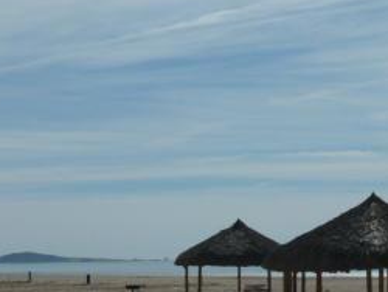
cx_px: 223
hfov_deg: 14.8
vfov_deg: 11.2
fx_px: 1492
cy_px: 180
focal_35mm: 133
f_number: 6.3
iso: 80
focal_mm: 8.5
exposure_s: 1/1000
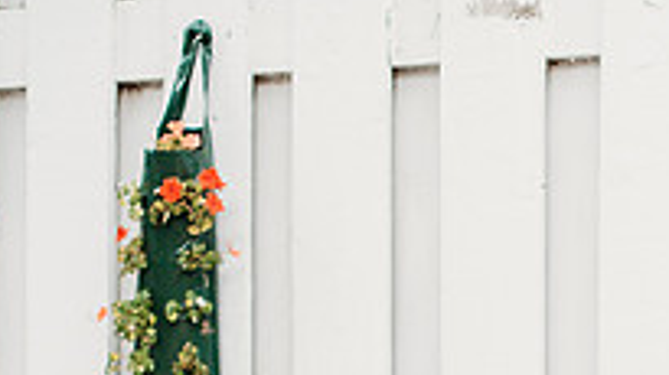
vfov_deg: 8.0
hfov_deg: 14.4
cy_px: 592
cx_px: 568
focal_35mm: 148
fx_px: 2624
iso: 100
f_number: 2.2
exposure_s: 1/800
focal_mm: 50
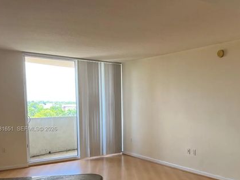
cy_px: 129
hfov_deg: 45.7
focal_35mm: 40
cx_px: 170
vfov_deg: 35.4
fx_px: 277
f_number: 1.5
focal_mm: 5.7
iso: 100
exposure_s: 1/121
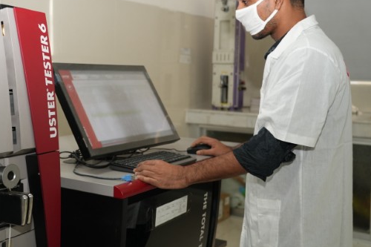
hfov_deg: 39.6
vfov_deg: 27.4
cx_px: 108
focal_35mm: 49
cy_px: 96
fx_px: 505
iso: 1000
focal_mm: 34
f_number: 4
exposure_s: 1/60
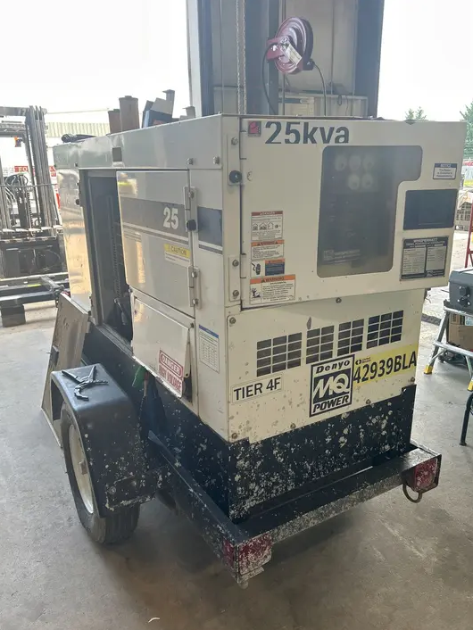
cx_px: 230
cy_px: 324
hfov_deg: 51.4
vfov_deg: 65.3
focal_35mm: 27
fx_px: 492
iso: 40
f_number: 1.5
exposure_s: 1/155
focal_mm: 5.7
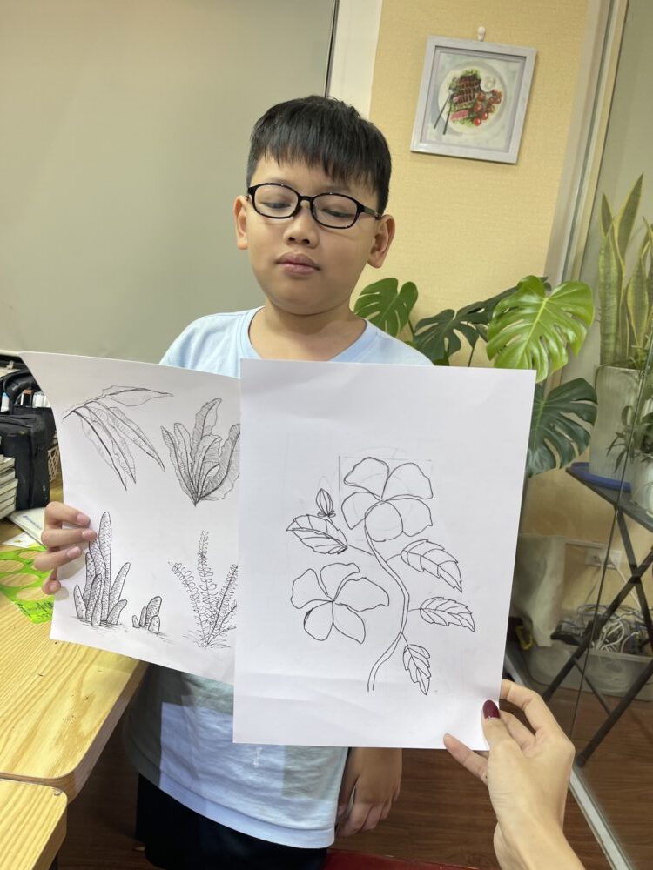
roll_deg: -7.0
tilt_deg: -10.7
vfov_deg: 69.4
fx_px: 629
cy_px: 435
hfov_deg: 54.9
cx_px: 326
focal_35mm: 25
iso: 64
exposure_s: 1/100
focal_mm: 5.1
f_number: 1.6
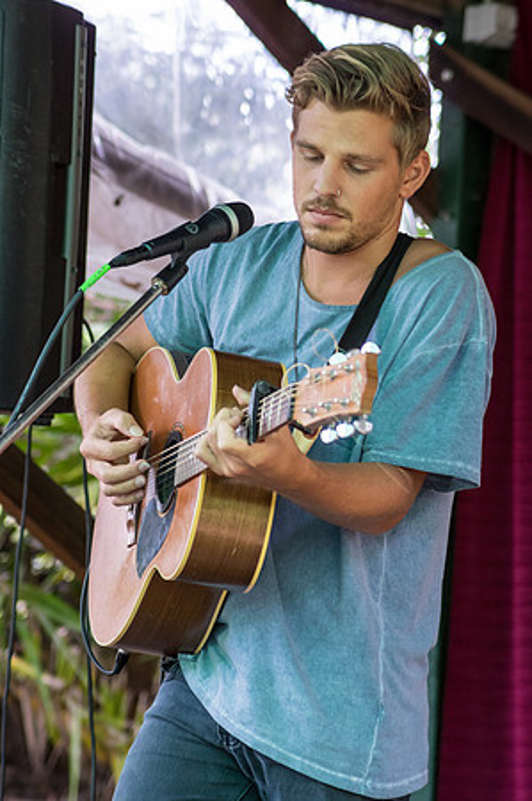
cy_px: 400
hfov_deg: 25.9
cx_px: 266
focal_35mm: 52
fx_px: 1155
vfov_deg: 38.2
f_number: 4
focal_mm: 35
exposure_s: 1/125
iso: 800
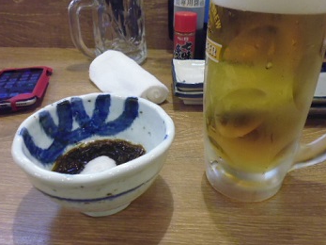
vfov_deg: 45.3
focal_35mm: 31
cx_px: 171
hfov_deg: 58.3
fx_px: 292
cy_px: 104
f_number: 2.8
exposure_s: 1/40
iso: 400
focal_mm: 4.3
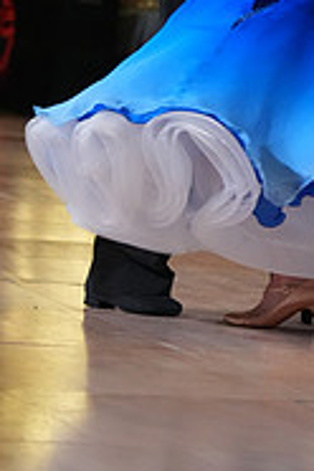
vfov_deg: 6.3
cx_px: 368
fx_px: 4278
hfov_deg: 4.2
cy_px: -116
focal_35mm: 327
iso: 3200
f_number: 4.5
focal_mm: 105
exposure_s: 1/500
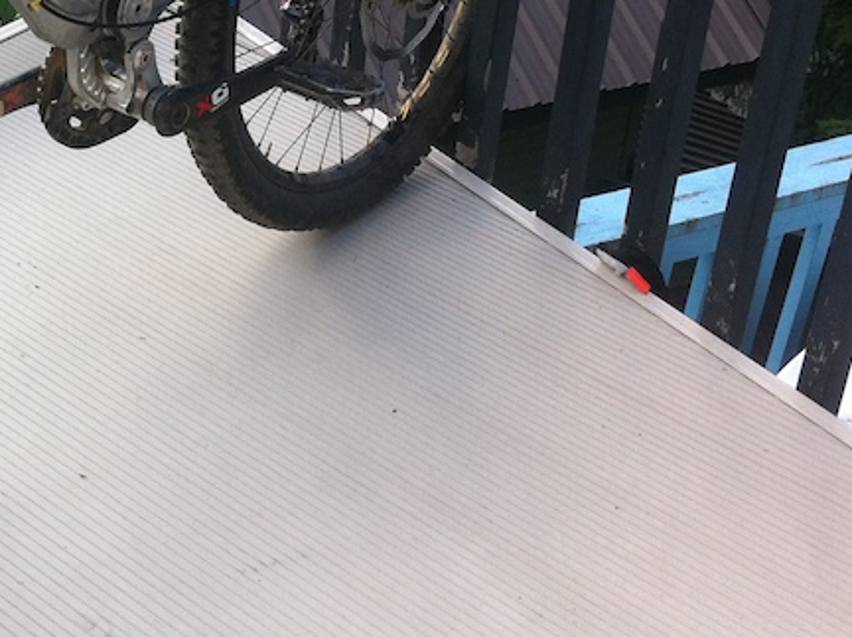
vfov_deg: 17.4
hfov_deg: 22.9
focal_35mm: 83
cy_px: 46
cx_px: 71
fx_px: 2041
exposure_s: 1/156
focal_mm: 3.85
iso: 80
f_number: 2.8
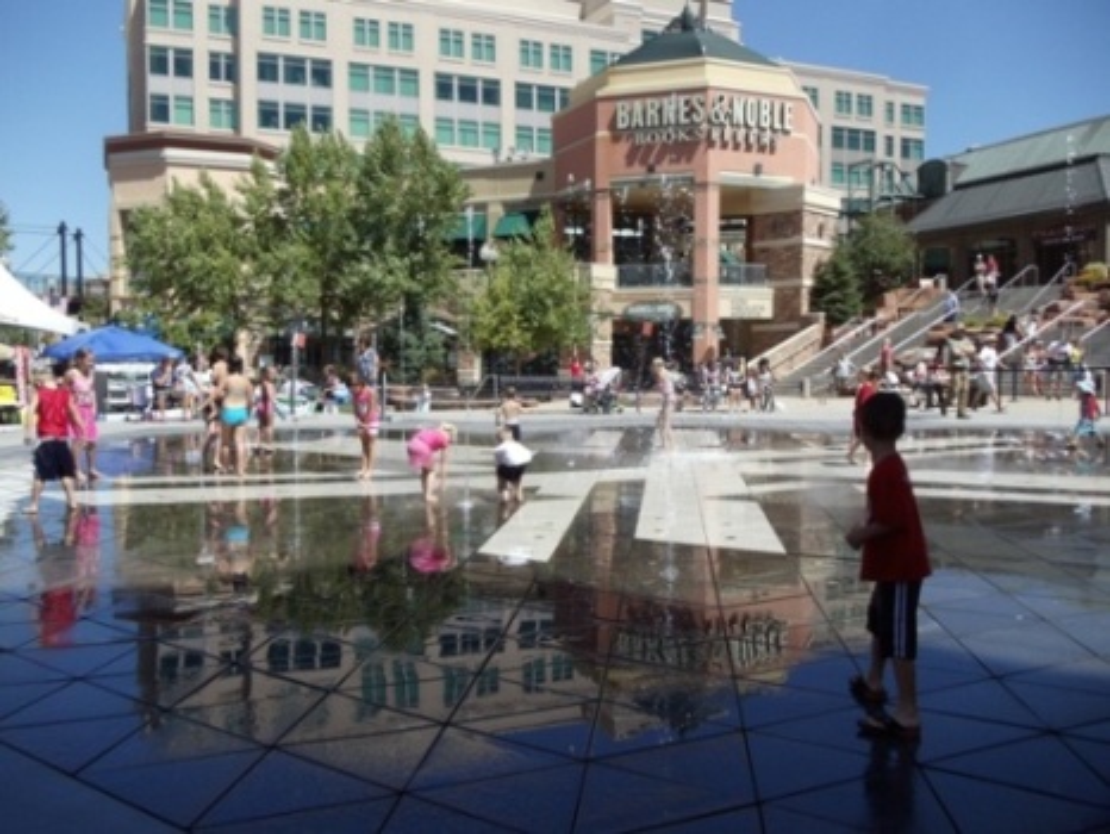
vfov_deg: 32.9
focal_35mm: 44
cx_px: 555
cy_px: 417
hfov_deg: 42.9
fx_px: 1412
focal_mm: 6
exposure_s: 1/250
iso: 100
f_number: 7.1
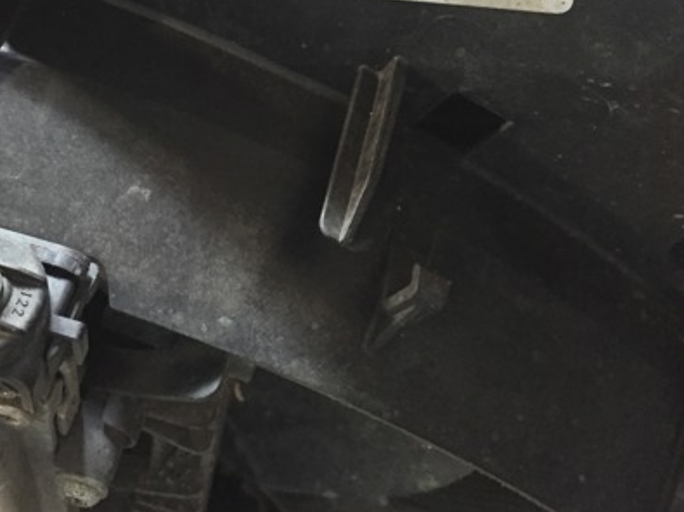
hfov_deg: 40.2
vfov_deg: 30.2
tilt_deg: -44.8
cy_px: 112
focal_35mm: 47
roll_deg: +18.4
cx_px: 270
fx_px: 928
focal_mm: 4.15
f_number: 2.2
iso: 250
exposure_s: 1/17
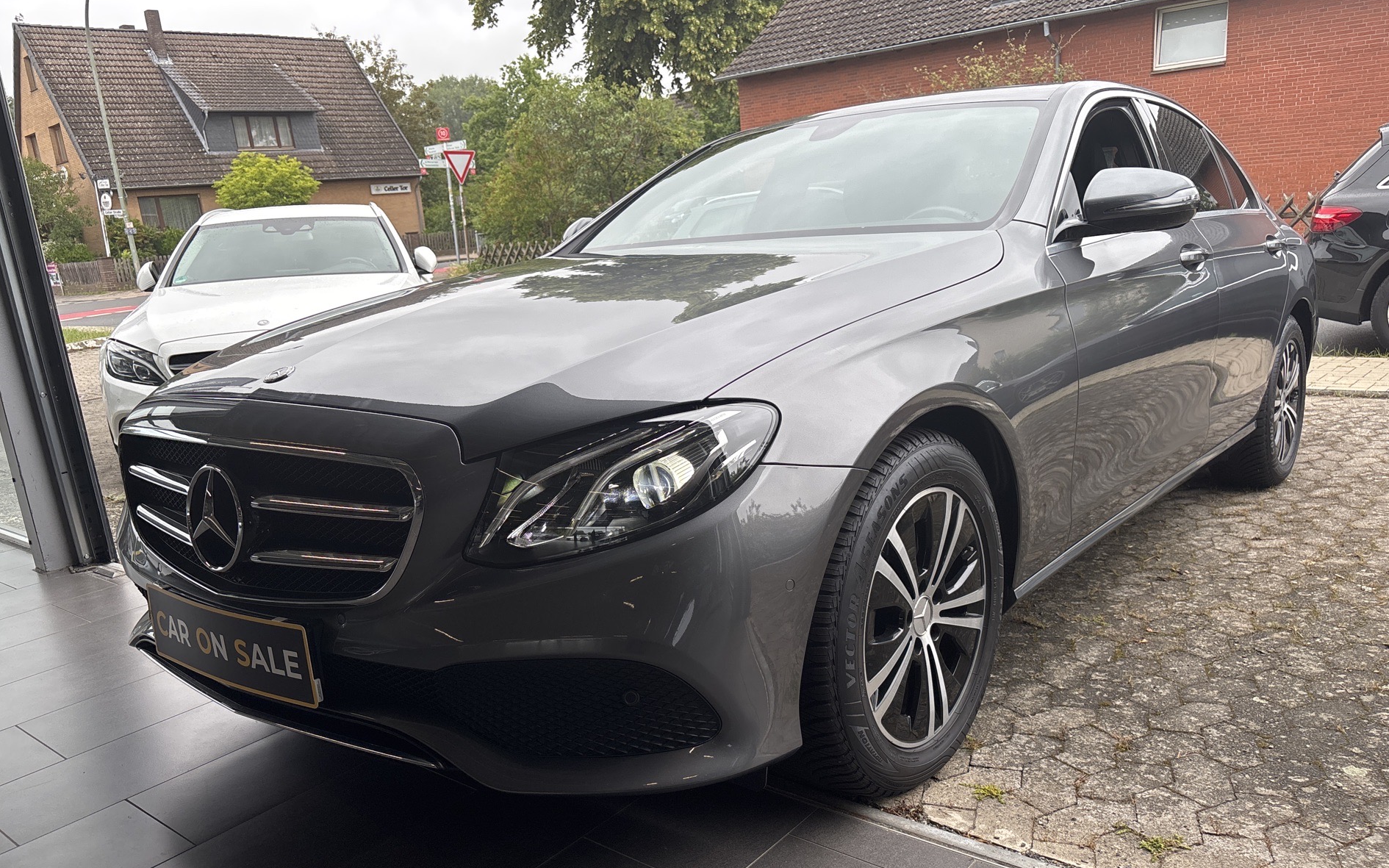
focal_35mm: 28
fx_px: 1060
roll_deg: +5.3
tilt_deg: -15.8
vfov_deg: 44.3
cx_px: 705
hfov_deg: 66.5
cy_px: 514
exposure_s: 1/608
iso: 50
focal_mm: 5.96
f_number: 1.6
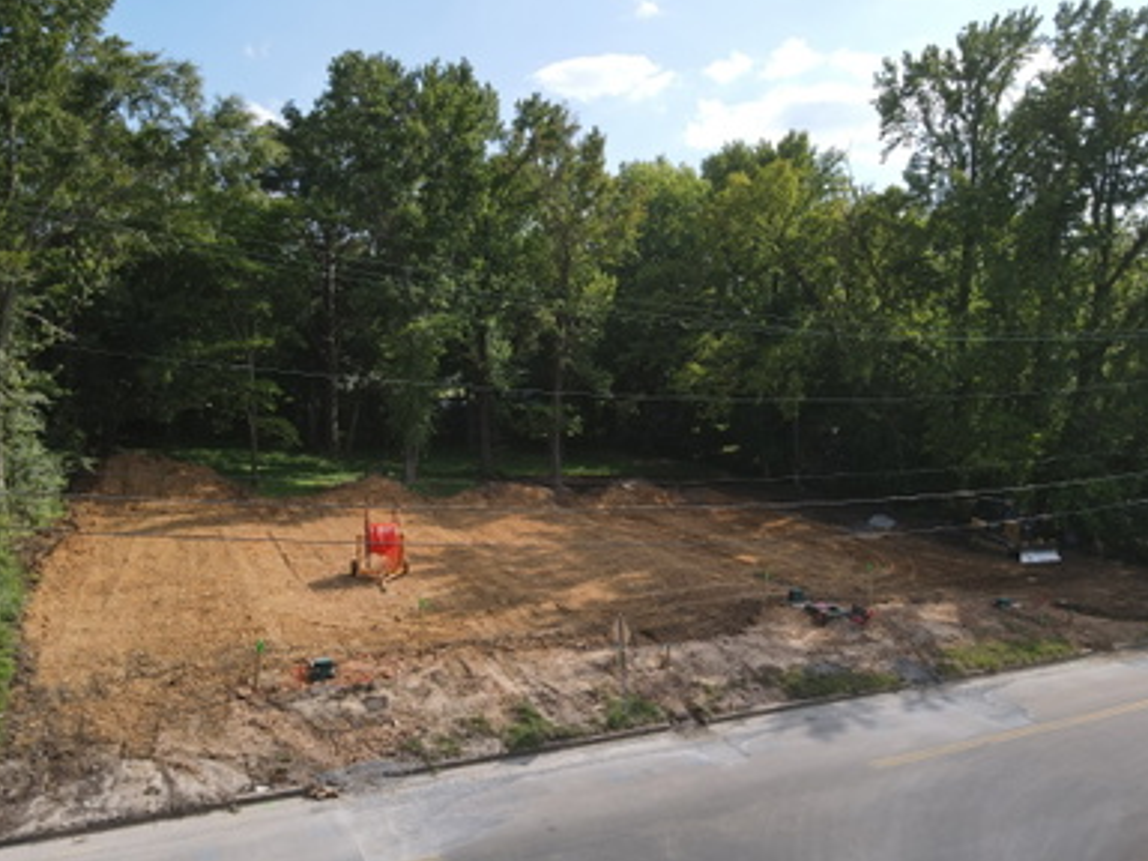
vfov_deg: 54.9
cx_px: 586
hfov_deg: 69.4
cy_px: 425
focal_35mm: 25
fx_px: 829
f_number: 2.8
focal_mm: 4.5
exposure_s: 1/500
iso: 100
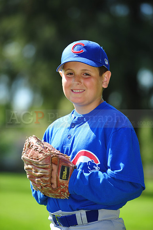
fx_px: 1276
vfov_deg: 10.3
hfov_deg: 6.9
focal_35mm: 200
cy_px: 115
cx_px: 76
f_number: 4.5
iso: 200
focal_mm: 200
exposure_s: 1/640
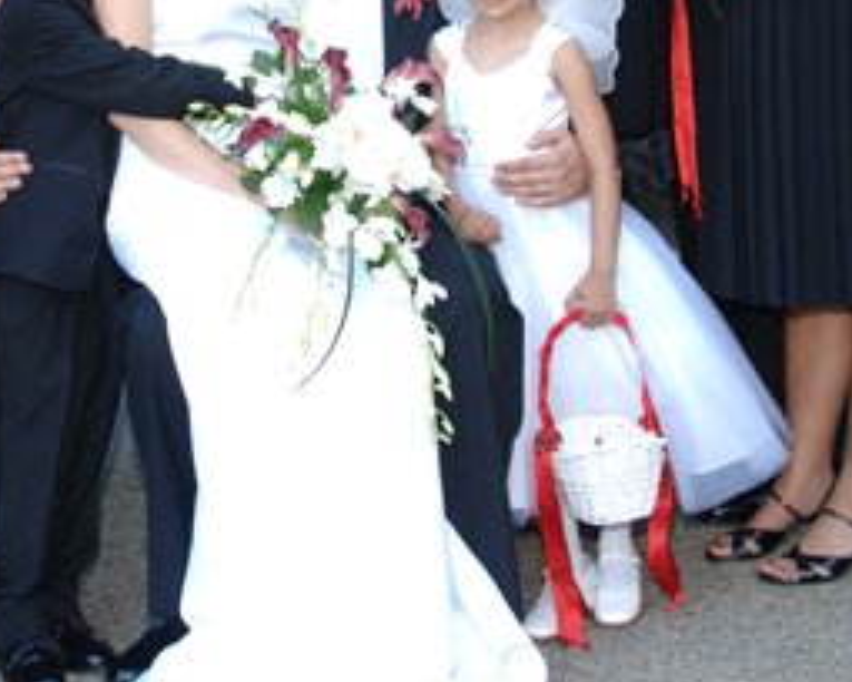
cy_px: 38
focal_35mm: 99
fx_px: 2496
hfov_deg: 19.3
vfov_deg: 15.3
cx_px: 274
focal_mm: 28
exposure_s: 1/50
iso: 400
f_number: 5.6
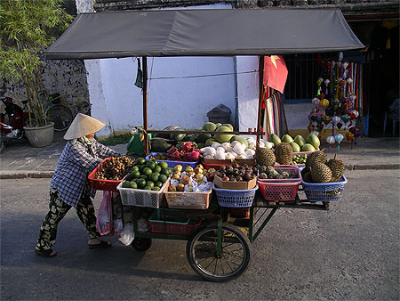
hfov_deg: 50.1
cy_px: 150
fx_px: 428
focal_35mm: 37
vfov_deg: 38.7
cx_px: 200
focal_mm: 7.8
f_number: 2.8
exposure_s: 1/141
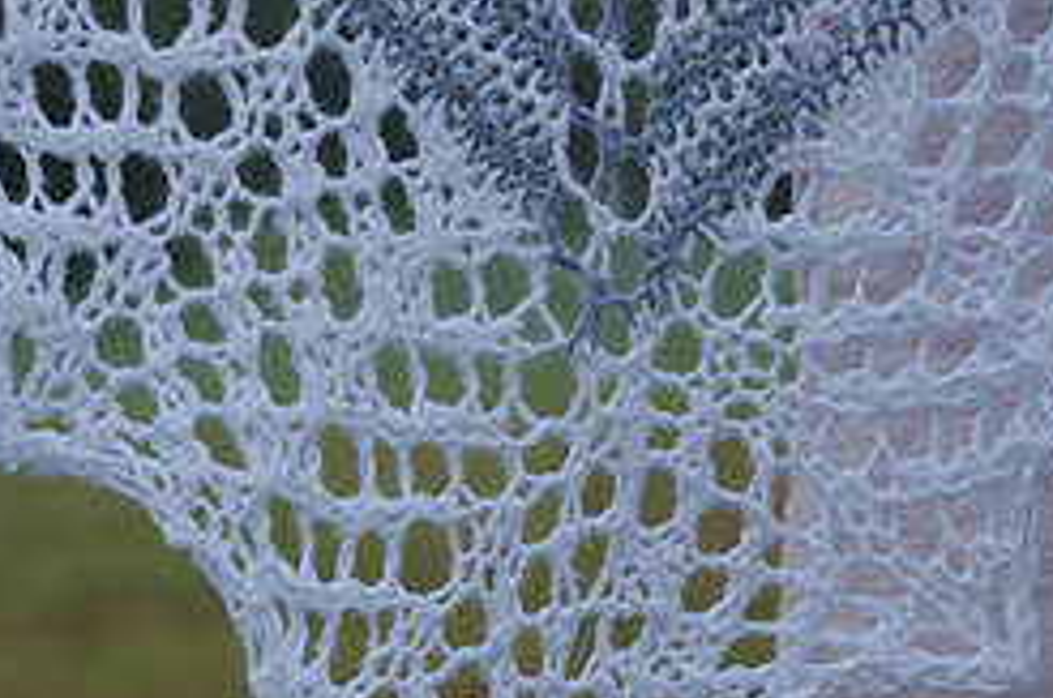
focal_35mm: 122
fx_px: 3562
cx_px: 608
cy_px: 501
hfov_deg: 16.8
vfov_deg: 11.2
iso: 200
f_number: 7.1
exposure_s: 1/125
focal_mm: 40
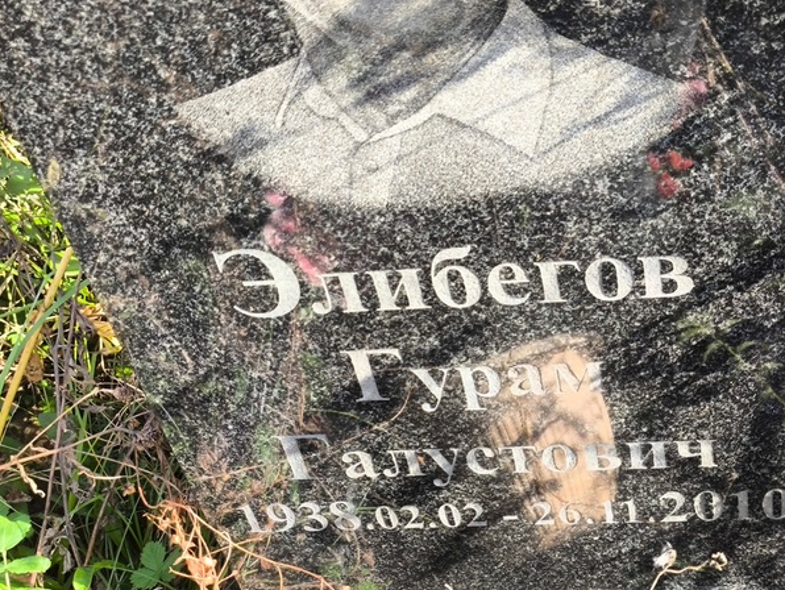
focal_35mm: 67
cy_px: 303
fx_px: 1521
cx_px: 472
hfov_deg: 28.9
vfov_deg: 22.0
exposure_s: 1/159
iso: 50
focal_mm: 4.71
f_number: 1.7
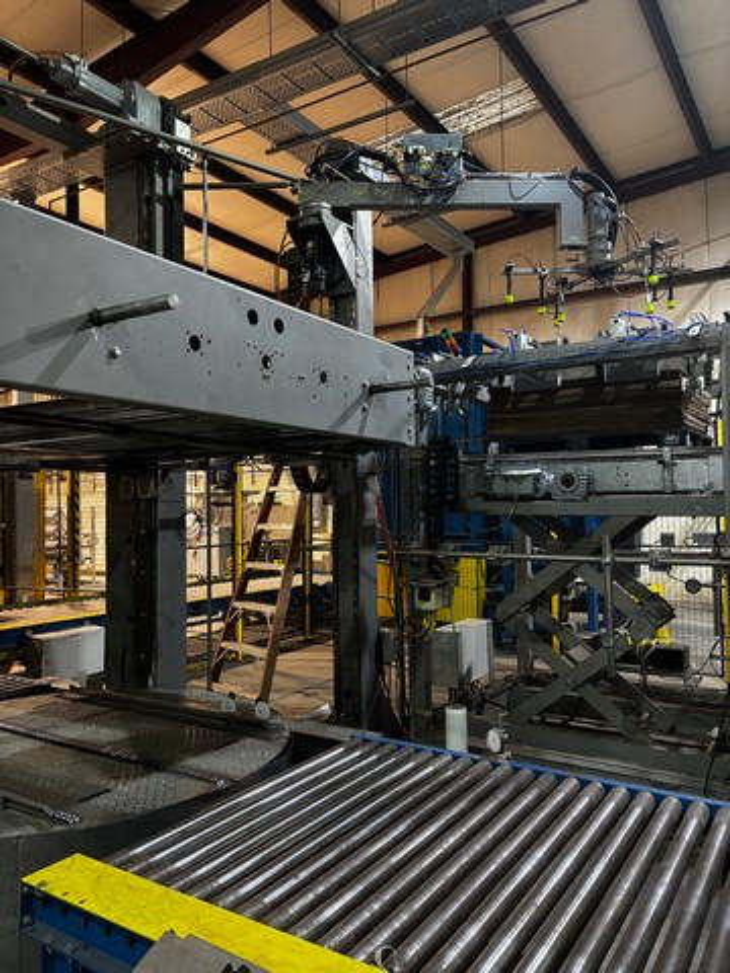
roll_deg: +0.6
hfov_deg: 53.1
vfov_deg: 67.3
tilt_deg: +2.7
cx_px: 365
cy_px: 486
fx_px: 731
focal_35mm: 26
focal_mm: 5.96
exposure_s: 1/60
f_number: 1.6
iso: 500
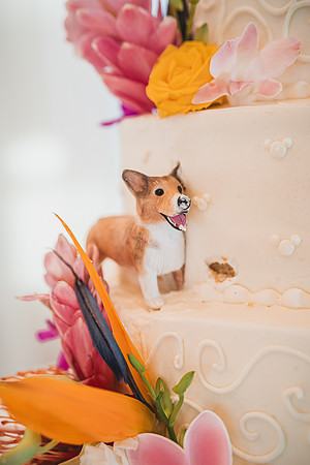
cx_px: 155
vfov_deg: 39.6
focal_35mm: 50
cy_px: 232
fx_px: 646
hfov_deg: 27.0
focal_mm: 50
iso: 1250
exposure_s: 1/160
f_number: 2.5
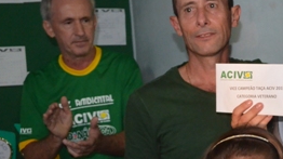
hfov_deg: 29.0
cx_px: 269
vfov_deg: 17.3
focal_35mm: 69
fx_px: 517
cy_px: 122
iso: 3200
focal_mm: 18
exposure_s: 1/60
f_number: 3.5
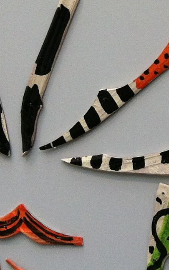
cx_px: 311
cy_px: 46
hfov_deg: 8.5
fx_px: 1092
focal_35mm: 148
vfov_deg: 14.0
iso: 80
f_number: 2.8
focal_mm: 3.85
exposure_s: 1/129
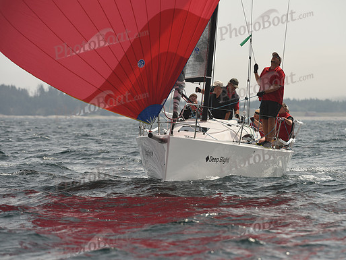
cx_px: 184
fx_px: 3589
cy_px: 130
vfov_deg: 4.1
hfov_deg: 5.5
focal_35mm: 359
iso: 250
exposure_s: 1/1000
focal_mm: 330
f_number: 7.1
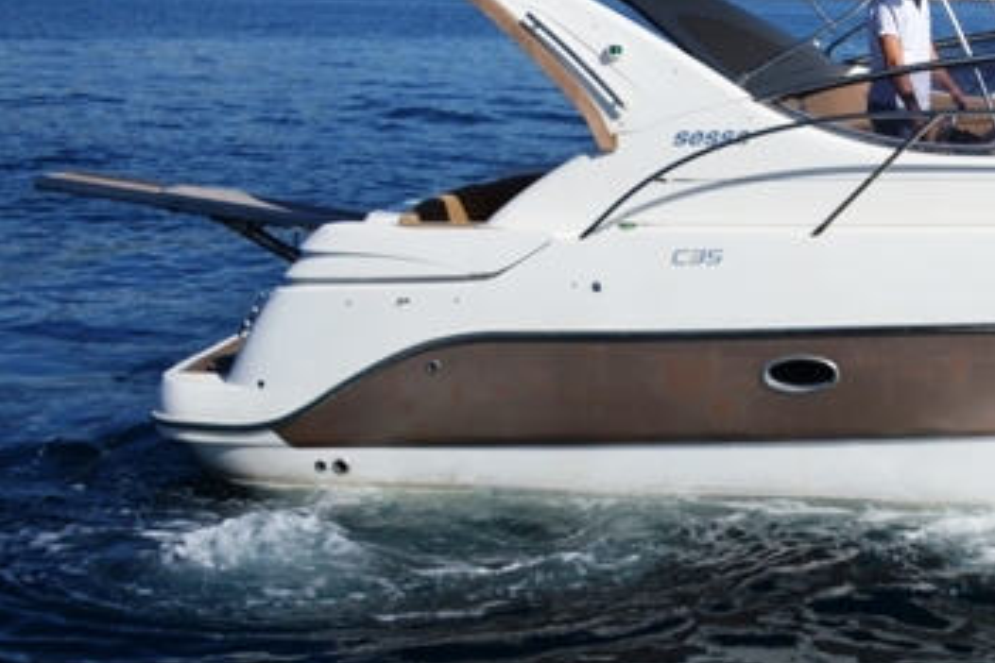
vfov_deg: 17.4
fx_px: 2128
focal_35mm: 77
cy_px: 54
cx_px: 1094
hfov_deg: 24.5
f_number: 3.5
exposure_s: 1/3200
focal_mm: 20
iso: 100
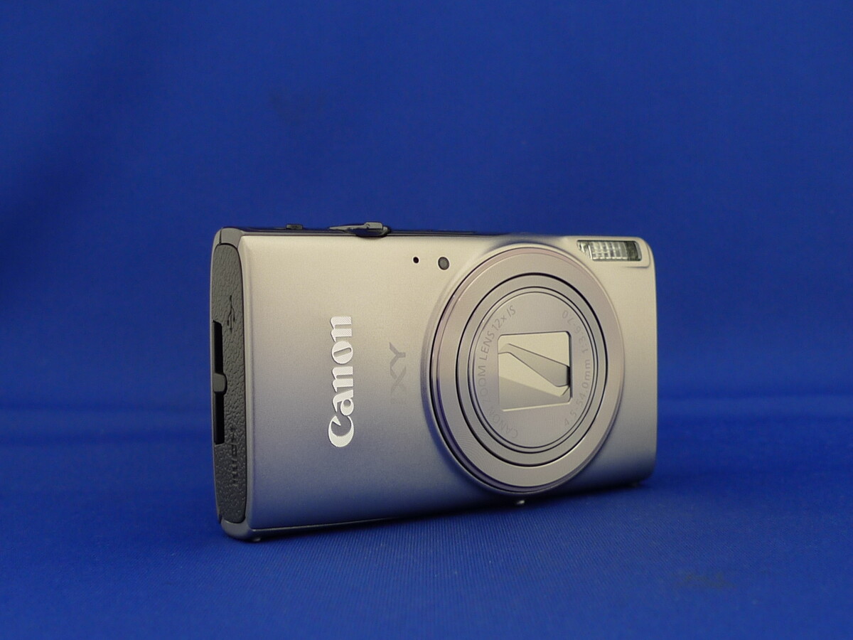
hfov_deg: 44.8
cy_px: 320
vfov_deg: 34.3
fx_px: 1035
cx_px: 426
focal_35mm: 42
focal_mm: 5.1
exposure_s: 1/30
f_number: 2
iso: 80
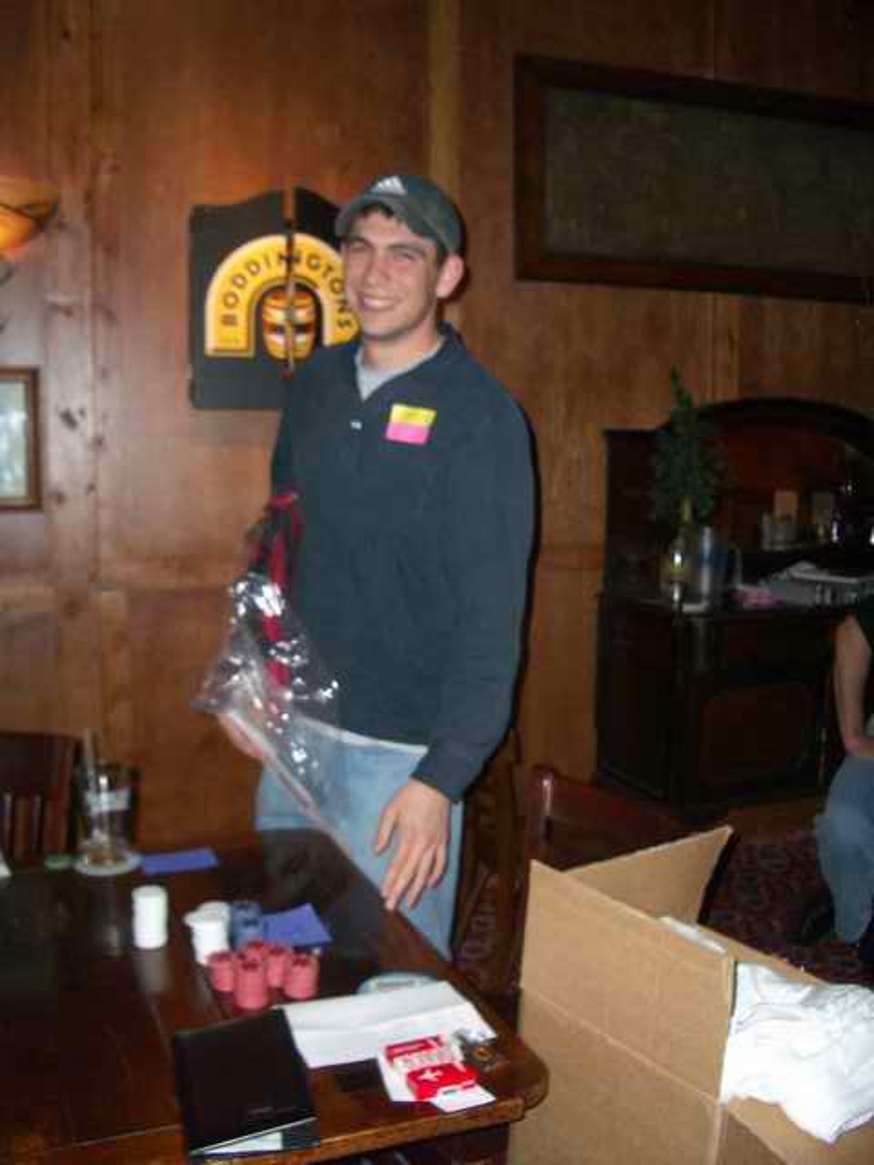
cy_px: 582
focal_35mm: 35
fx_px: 1178
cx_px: 437
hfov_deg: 40.7
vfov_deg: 52.6
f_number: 2.6
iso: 100
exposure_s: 1/60
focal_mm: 5.8
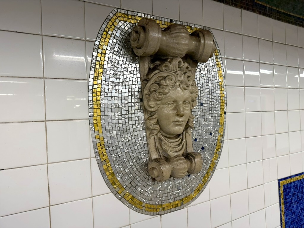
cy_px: 114
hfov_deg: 71.6
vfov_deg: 56.8
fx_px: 211
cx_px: 152
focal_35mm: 24
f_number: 1.78
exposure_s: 1/120
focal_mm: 6.76
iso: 125
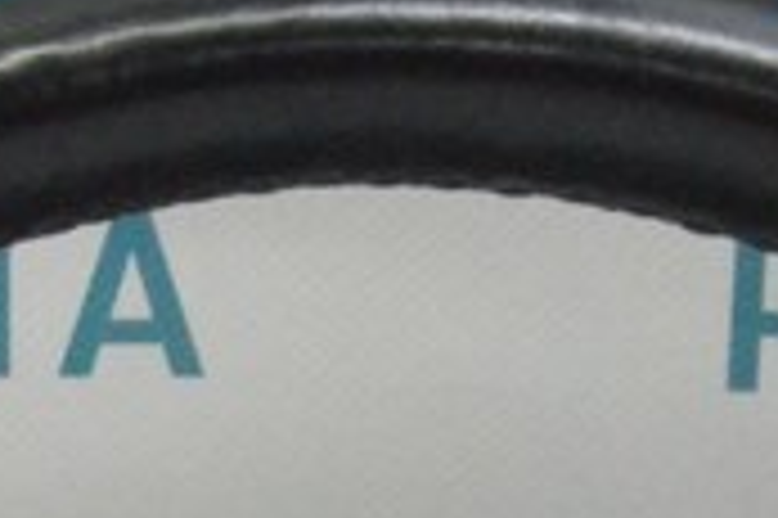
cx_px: 328
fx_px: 5936
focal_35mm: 275
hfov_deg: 7.5
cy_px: 1300
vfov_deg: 4.8
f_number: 20
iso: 6400
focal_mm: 31
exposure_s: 1/20
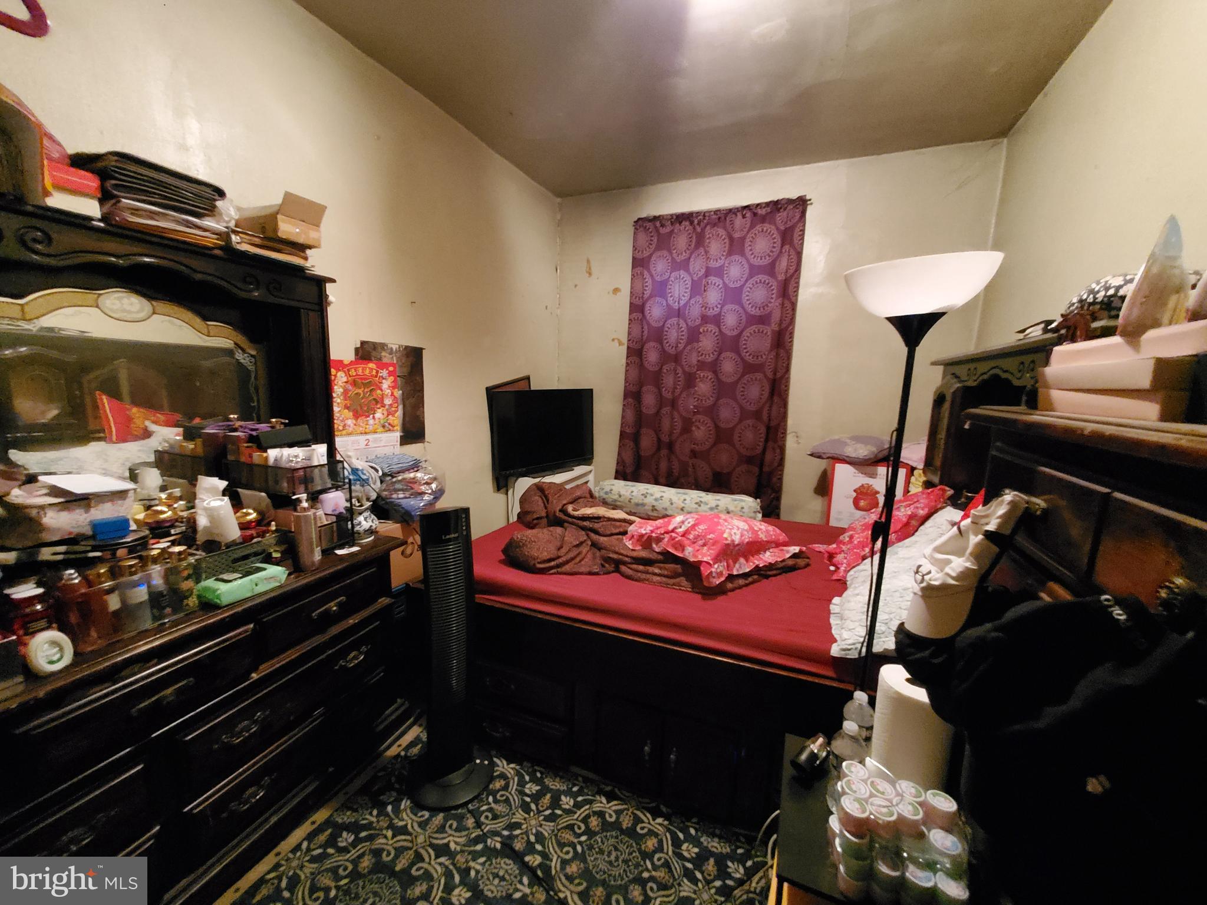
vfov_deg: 89.9
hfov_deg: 106.2
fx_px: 453
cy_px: 452
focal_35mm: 13
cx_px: 604
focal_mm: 1.8
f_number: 2.2
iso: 1600
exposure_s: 1/10
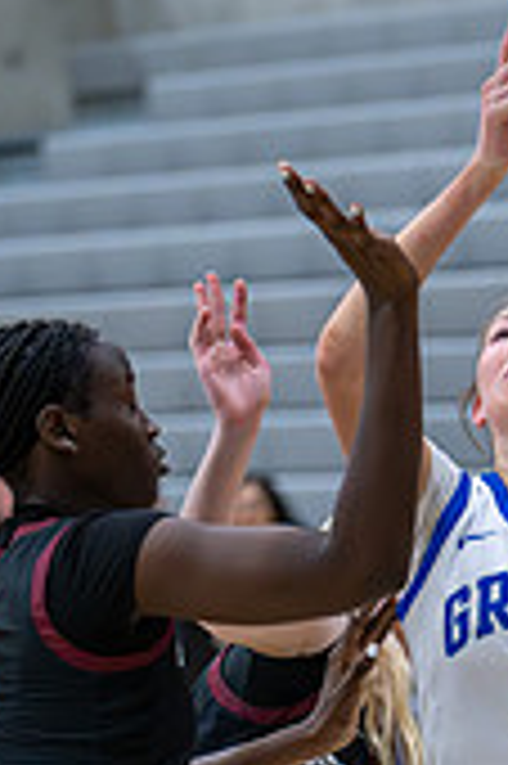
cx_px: 571
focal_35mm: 292
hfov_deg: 4.7
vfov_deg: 7.0
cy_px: 891
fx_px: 6193
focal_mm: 110
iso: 8000
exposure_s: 1/1000
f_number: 2.8
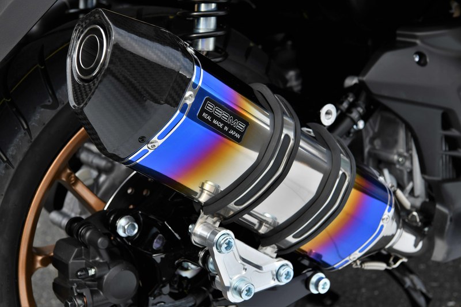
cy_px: 154
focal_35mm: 70
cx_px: 230
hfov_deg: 28.8
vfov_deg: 19.4
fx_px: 896
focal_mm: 70
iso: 400
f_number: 9
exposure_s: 1/500
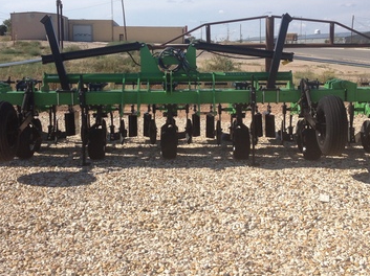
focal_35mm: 54
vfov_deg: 26.9
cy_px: 104
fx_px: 577
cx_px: 190
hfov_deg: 35.6
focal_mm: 4.28
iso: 50
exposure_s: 1/1972
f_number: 2.4
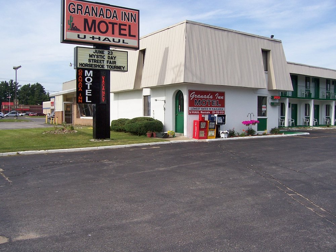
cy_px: 126
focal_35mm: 34
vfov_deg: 41.8
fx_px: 330
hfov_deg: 54.0
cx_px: 168
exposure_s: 1/350
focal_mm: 5.6
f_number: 5.6
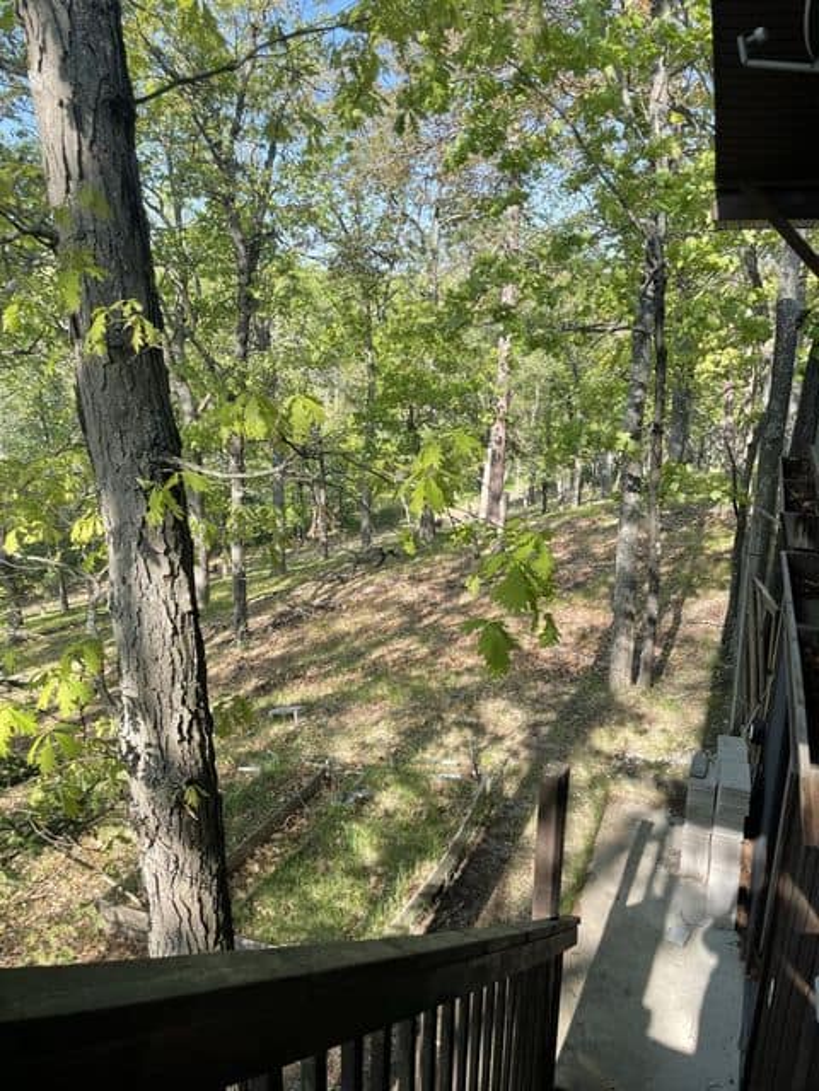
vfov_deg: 67.3
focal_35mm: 26
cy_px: 546
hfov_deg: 53.1
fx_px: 820
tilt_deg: -14.9
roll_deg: -1.5
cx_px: 410
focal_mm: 4.2
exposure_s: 1/647
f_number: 1.6
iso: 32
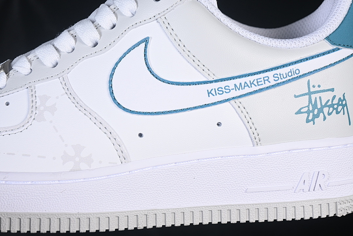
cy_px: 118
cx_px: 176
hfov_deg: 27.0
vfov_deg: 18.2
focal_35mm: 75
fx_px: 735
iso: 160
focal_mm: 50
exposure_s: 1/80
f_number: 7.1
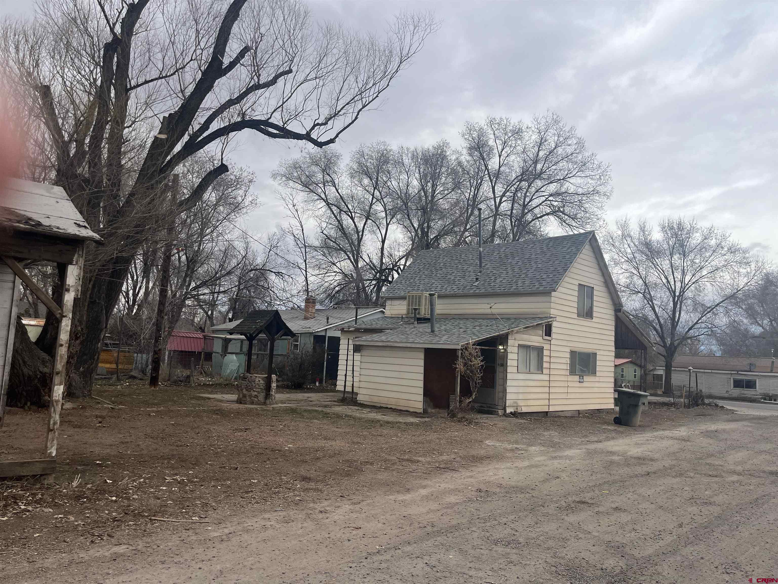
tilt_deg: +7.6
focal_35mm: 26
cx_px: 389
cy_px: 292
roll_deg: -2.0
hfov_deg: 67.3
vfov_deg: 53.1
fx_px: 584
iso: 50
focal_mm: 5.1
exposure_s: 1/2571
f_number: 1.6
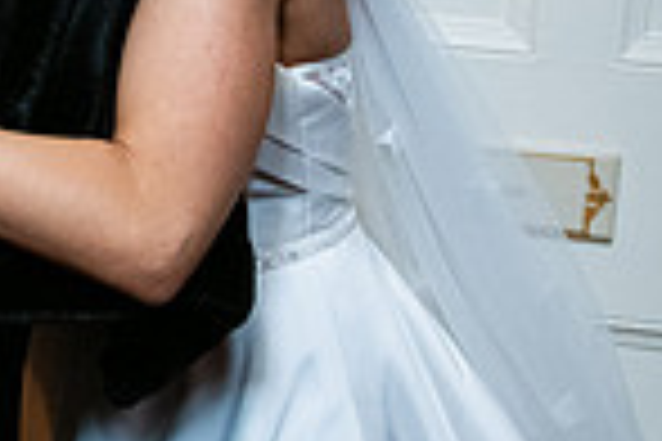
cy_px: -79
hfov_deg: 19.4
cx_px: -248
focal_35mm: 95
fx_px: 1747
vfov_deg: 14.0
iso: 1600
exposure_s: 1/160
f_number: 3.5
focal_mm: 24
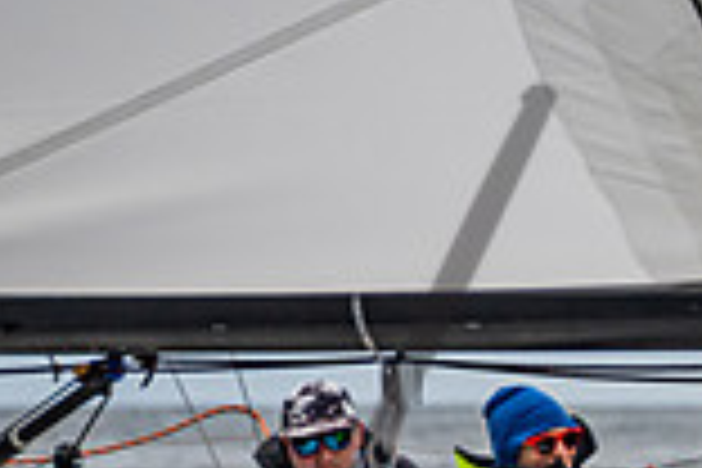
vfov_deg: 0.8
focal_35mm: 1751
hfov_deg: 1.2
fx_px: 34142
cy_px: 579
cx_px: 787
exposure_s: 1/3200
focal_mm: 400
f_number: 8
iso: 640
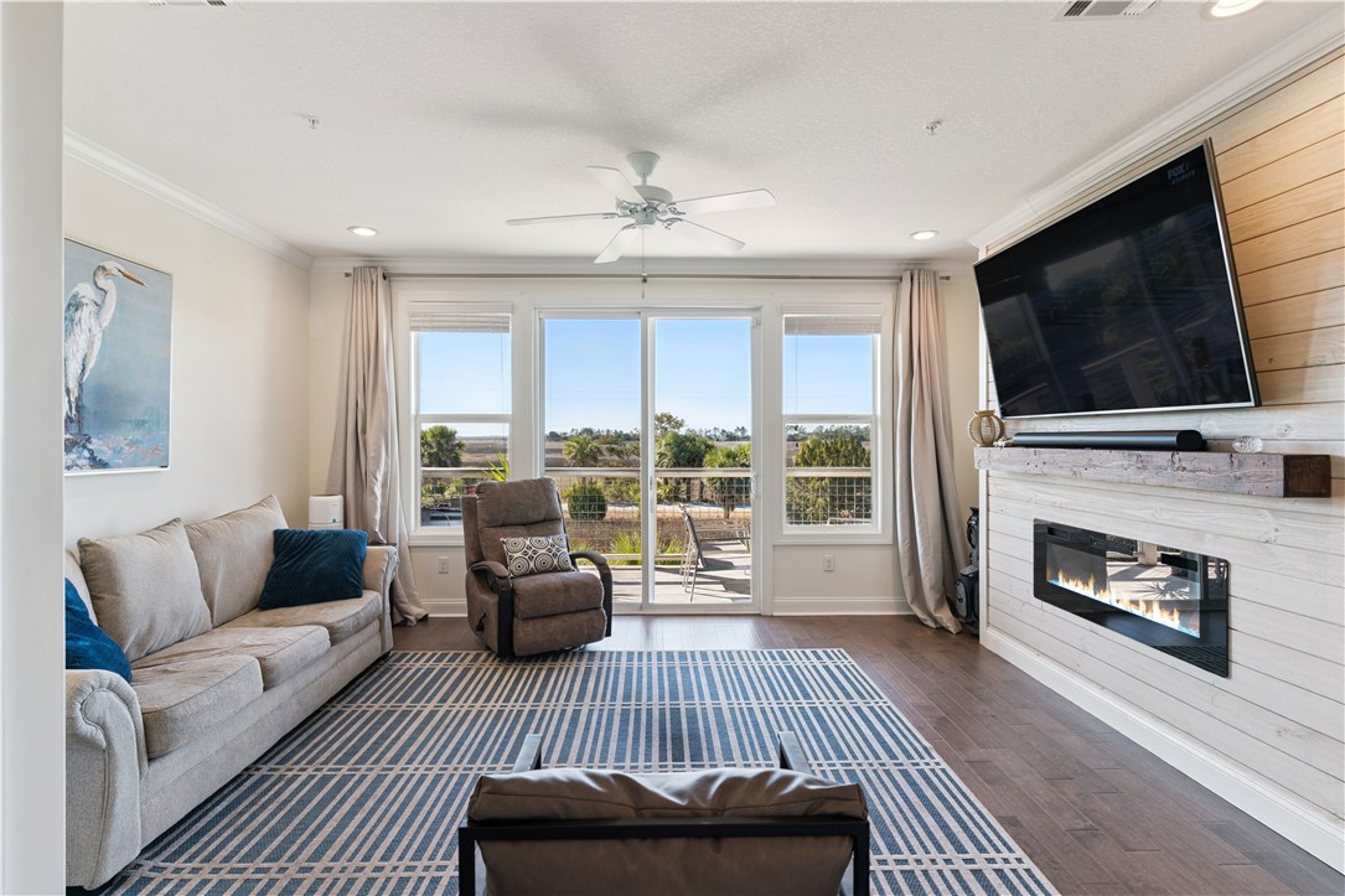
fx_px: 672
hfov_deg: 90.0
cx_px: 672
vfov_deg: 67.4
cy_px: 448
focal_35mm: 18
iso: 250
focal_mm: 18
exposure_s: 1/50
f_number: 8
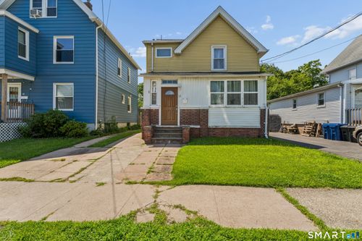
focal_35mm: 17
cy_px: 120
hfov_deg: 93.3
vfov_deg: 70.4
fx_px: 171
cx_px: 181
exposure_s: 1/20
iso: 100
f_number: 22
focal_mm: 17
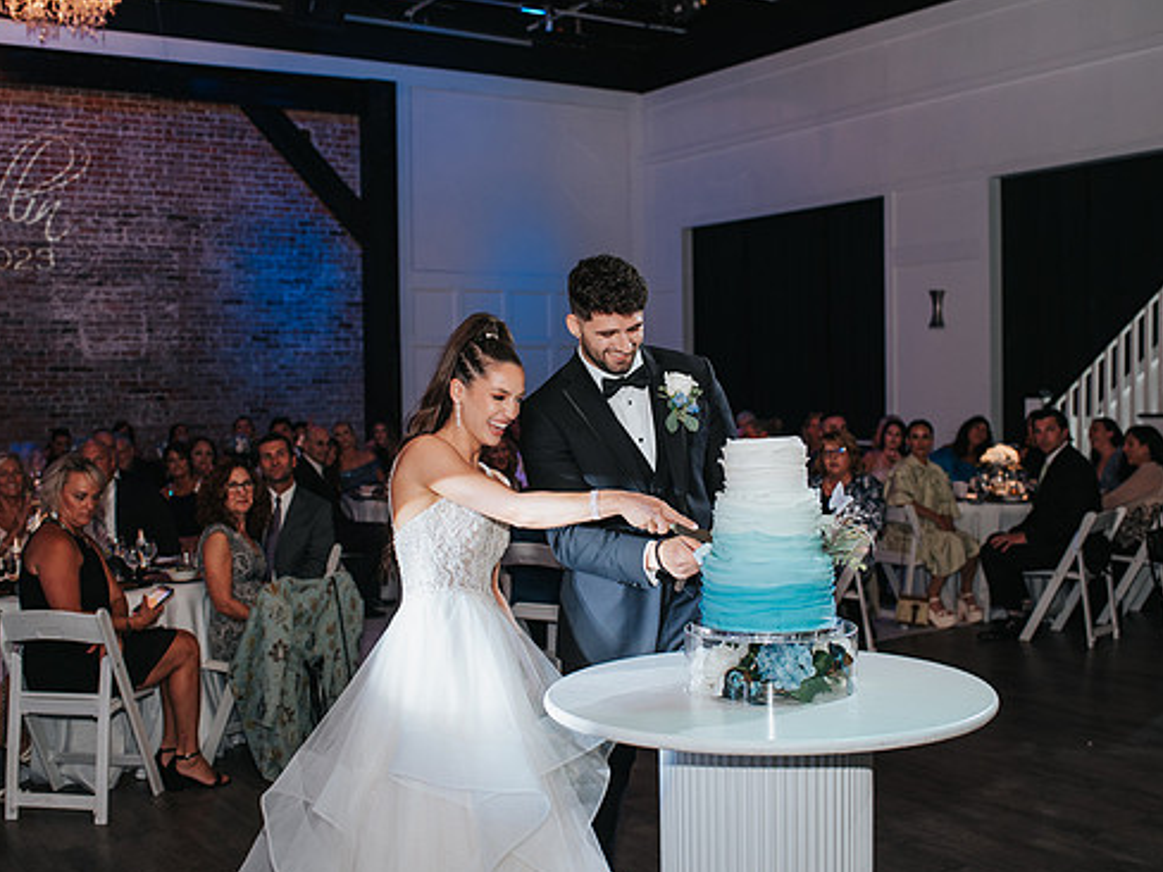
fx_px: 1411
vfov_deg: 34.3
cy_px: 451
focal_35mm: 42
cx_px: 565
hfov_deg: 44.8
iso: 720
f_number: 2.8
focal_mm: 35
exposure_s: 1/200
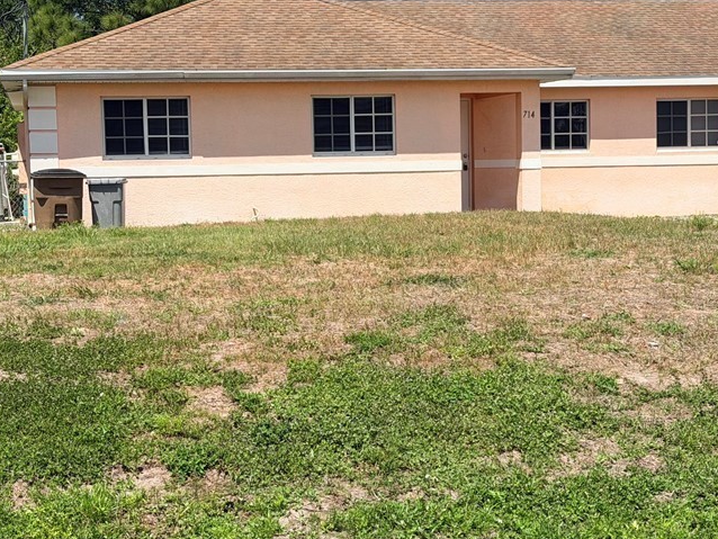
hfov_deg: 25.3
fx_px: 1598
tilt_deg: -4.6
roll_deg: +1.3
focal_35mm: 77
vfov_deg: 19.2
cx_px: 384
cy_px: 264
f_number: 1.78
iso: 64
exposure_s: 1/6536
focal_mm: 6.76
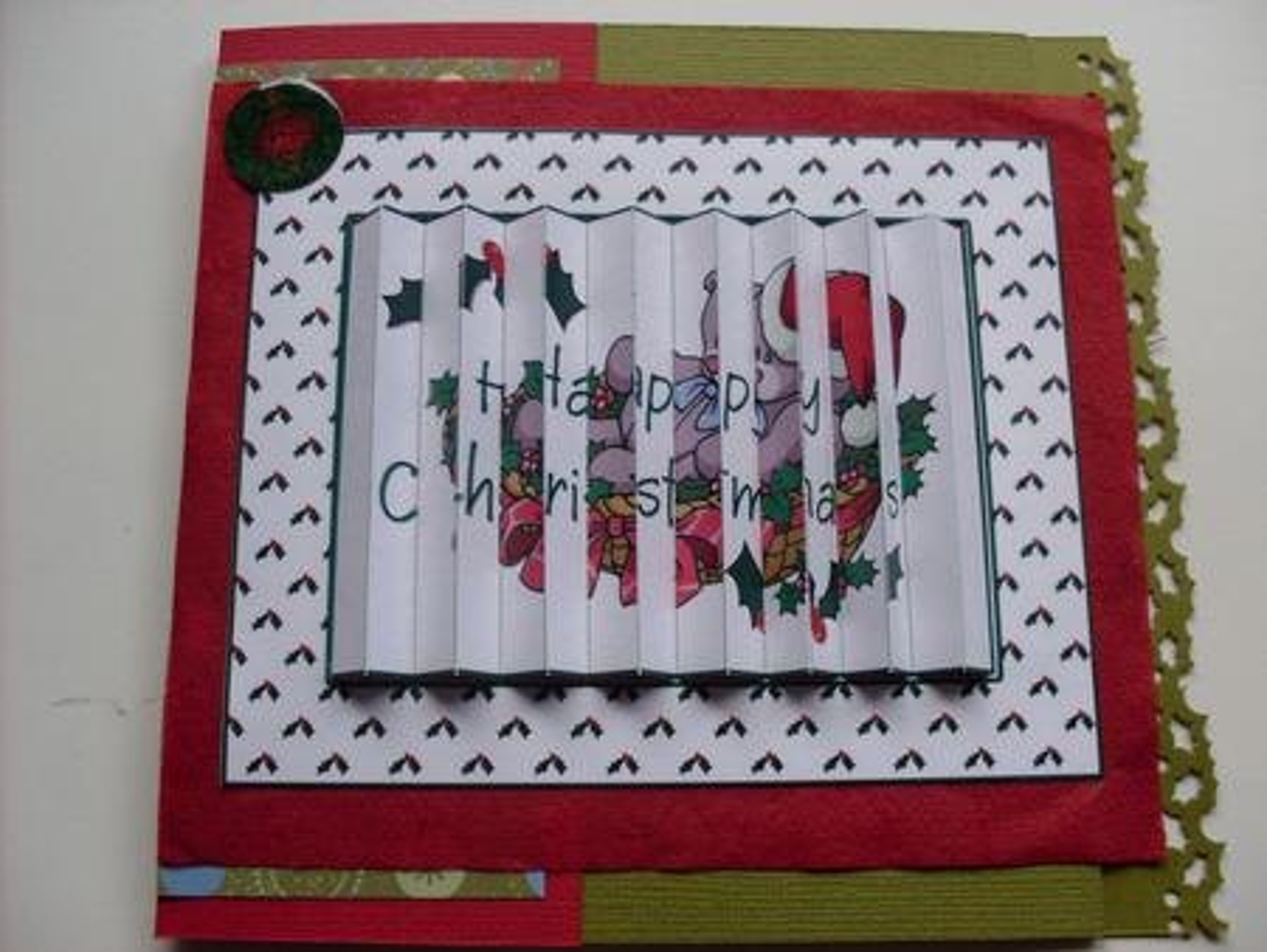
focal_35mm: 38
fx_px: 1392
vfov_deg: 37.8
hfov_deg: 49.0
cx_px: 634
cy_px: 476
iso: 80
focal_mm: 6.3
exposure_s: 1/90
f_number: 2.8
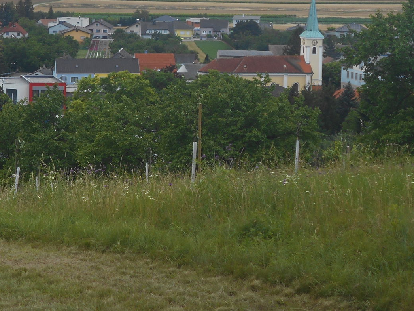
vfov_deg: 12.2
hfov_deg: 16.2
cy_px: 80
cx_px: 90
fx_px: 1447
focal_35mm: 121
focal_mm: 11.6
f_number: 5.3
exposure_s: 1/160
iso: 80
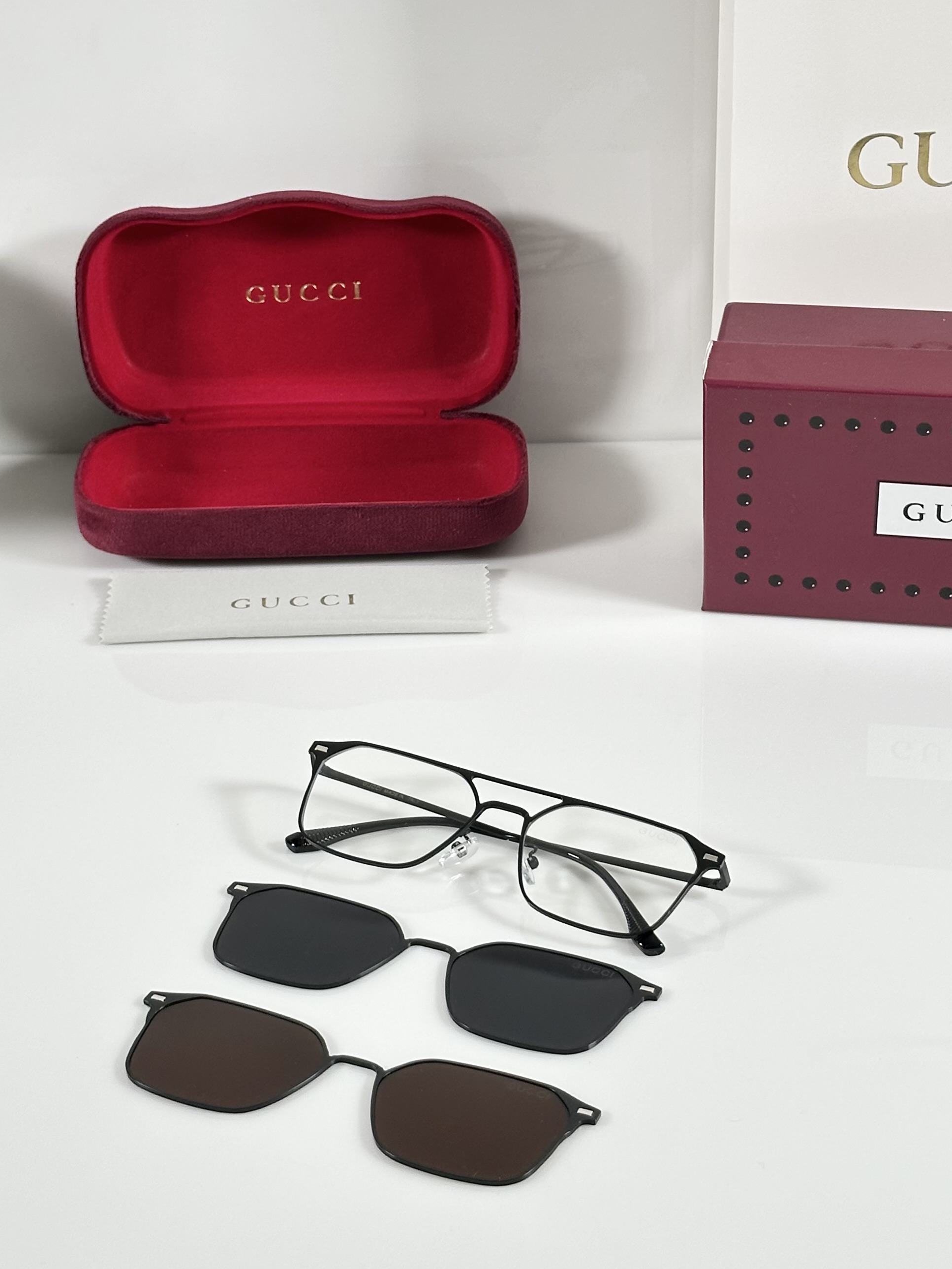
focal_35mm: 75
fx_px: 2750
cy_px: 549
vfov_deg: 26.0
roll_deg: +1.7
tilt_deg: -27.8
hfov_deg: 19.6
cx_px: 422
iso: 125
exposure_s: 1/100
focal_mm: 6.86
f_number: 1.78
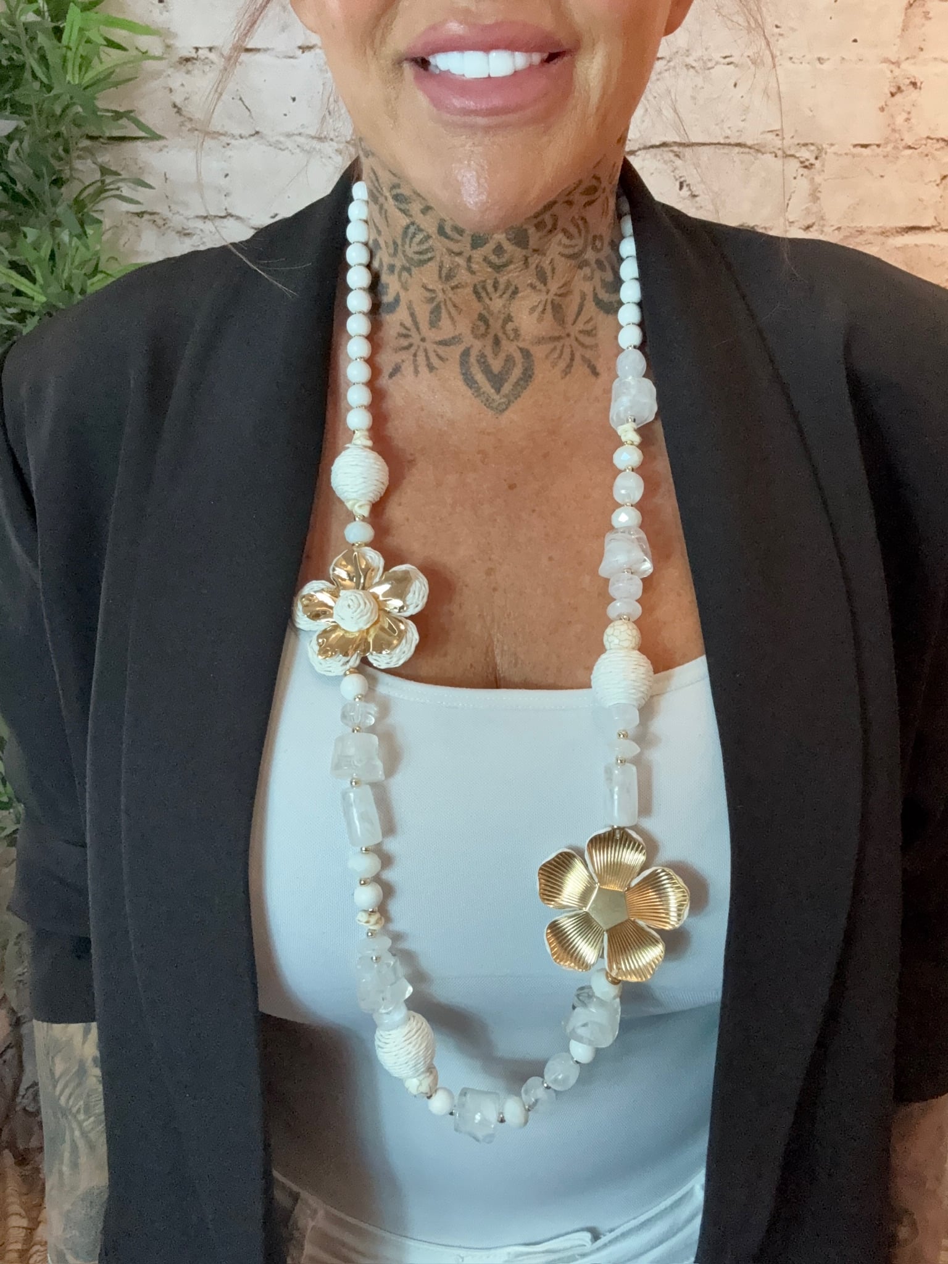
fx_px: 1095
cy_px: 632
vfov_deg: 60.0
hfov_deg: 46.8
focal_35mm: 30
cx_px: 474
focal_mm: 2.69
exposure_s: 1/50
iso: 250
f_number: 1.9
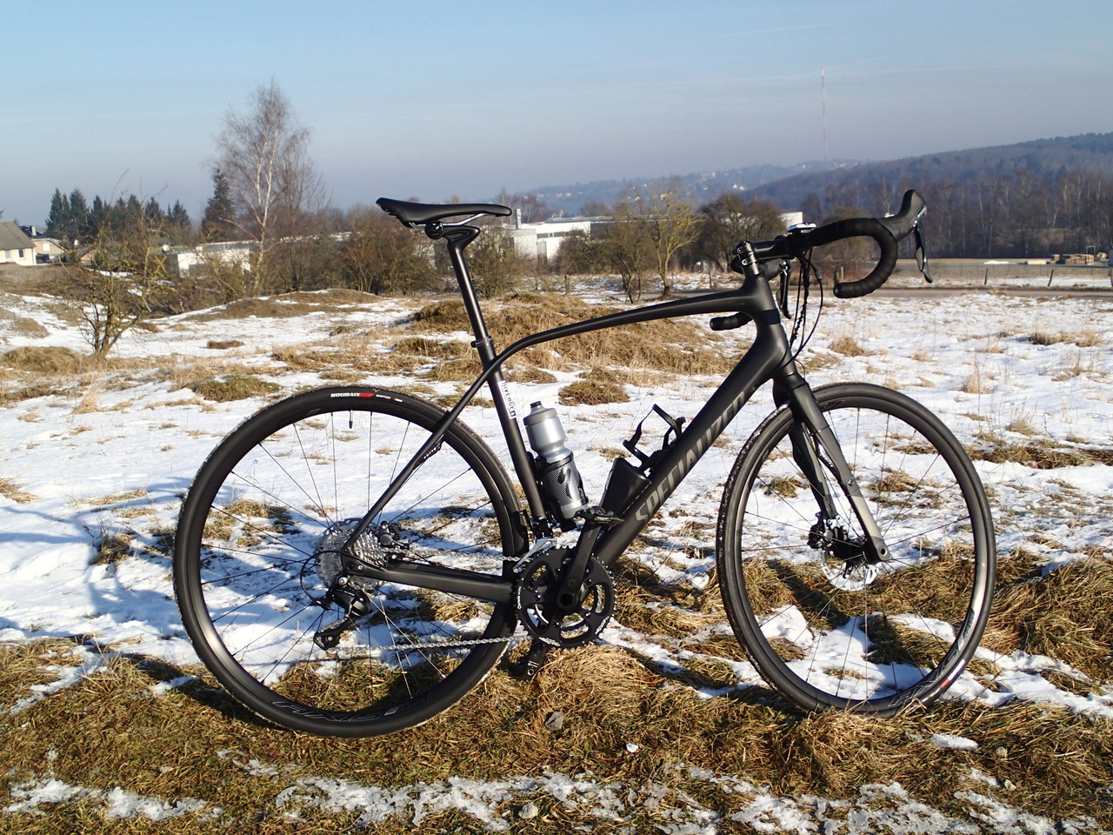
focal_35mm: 43
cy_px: 418
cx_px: 556
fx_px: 1383
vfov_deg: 33.6
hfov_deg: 43.9
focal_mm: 7.86
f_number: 11
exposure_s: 1/125
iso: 100
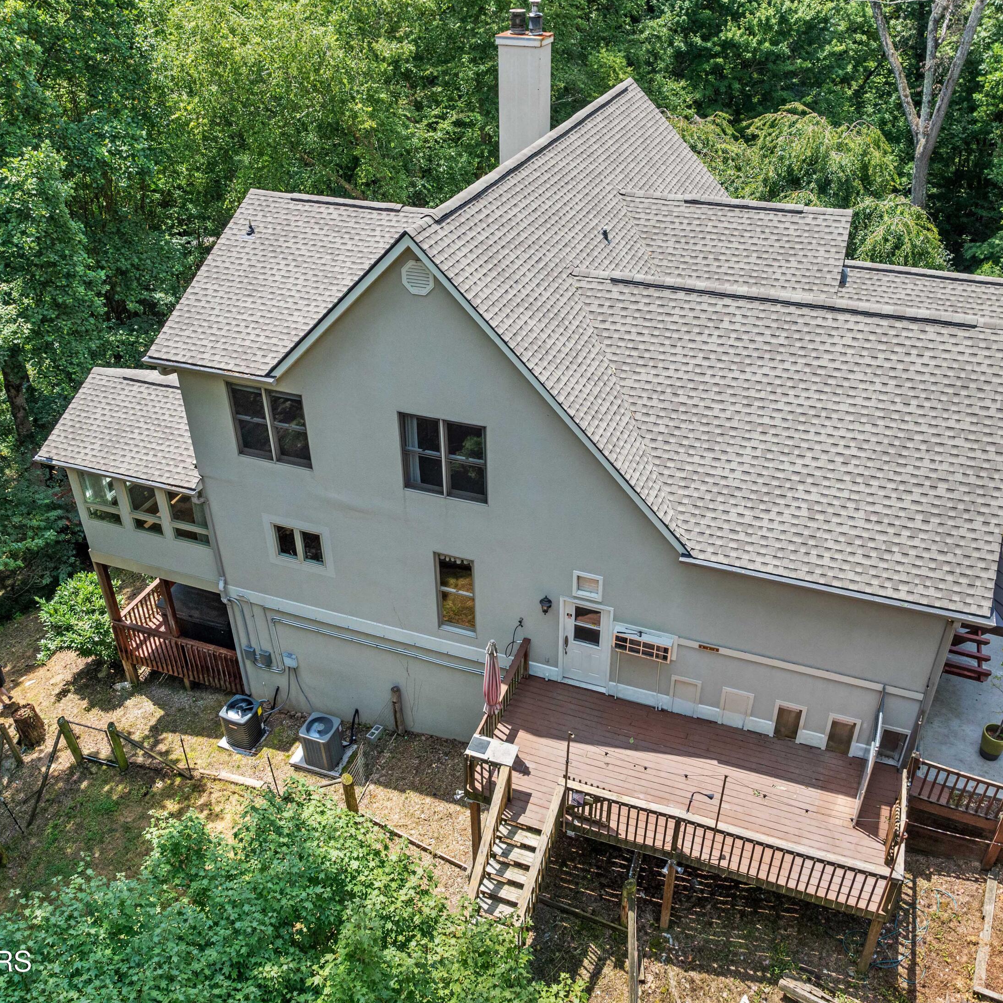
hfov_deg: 55.6
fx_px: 951
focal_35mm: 29
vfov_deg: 55.6
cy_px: 494
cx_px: 504
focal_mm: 12.29
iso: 140
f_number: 2.8
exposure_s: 1/160
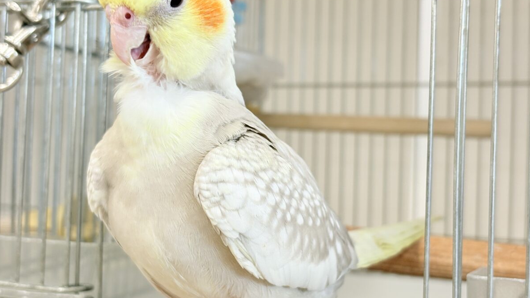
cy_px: 144
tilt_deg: +1.7
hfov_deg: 36.6
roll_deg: -2.0
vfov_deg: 21.1
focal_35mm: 57
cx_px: 264
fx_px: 801
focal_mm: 5.96
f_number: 1.6
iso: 50
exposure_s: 1/50
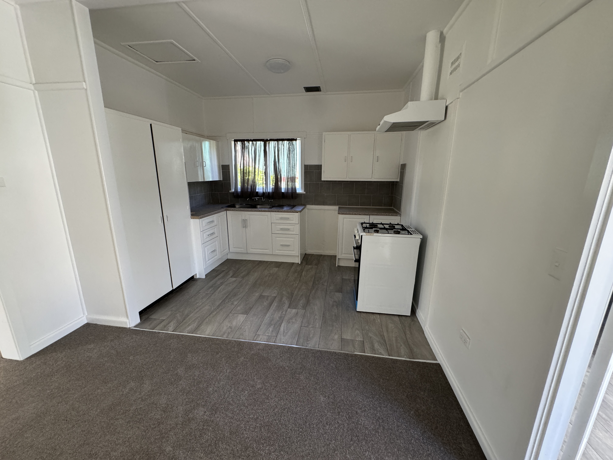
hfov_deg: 102.1
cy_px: 230
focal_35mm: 14
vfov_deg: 85.7
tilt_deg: -13.3
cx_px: 306
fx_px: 248
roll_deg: +0.3
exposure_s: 1/97
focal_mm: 2.22
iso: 320
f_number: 2.2
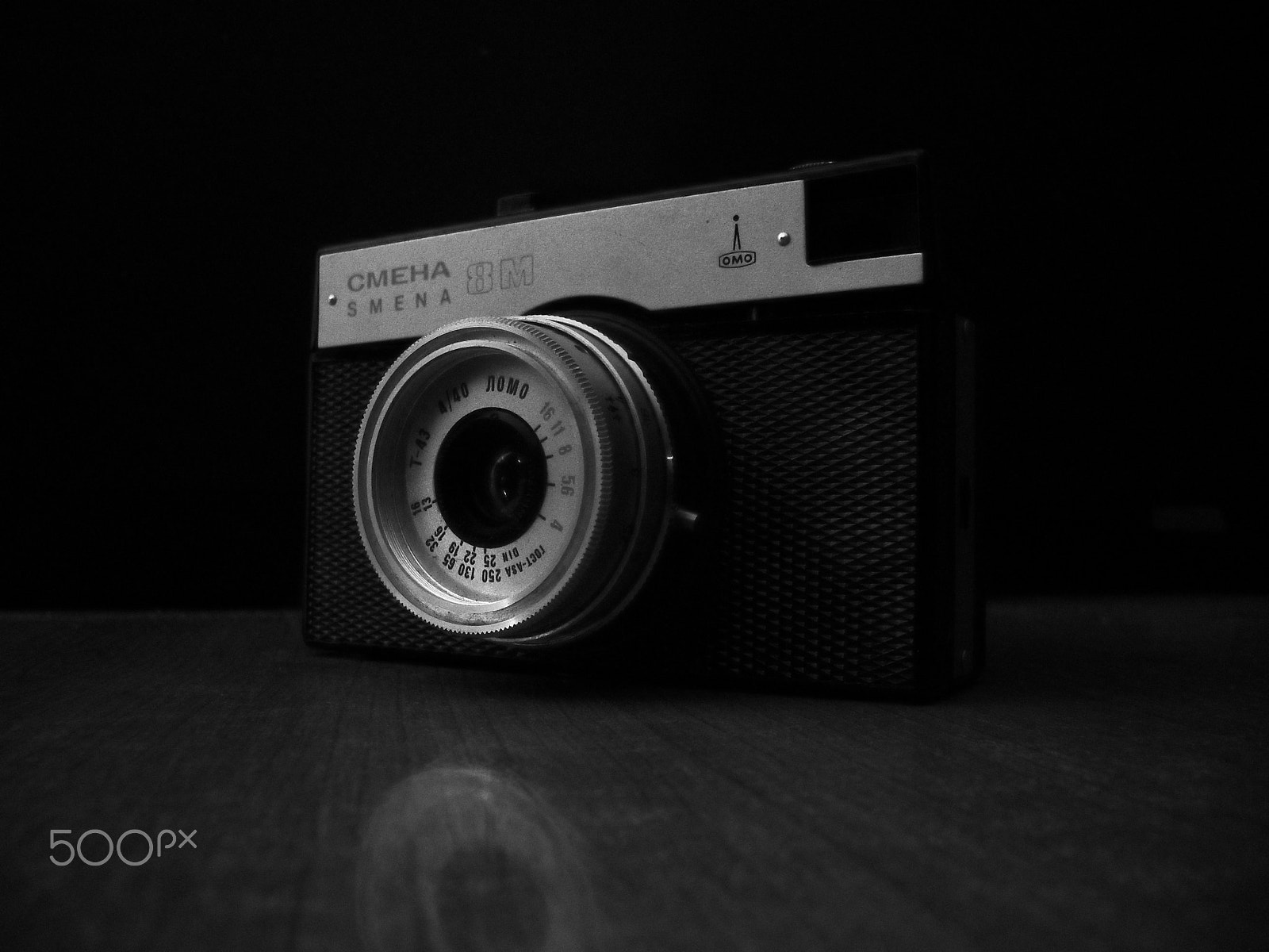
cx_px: 634
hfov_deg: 52.6
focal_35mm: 35
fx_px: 1283
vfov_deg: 40.7
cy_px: 476
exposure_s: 1
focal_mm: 6.3
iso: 400
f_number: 3.2
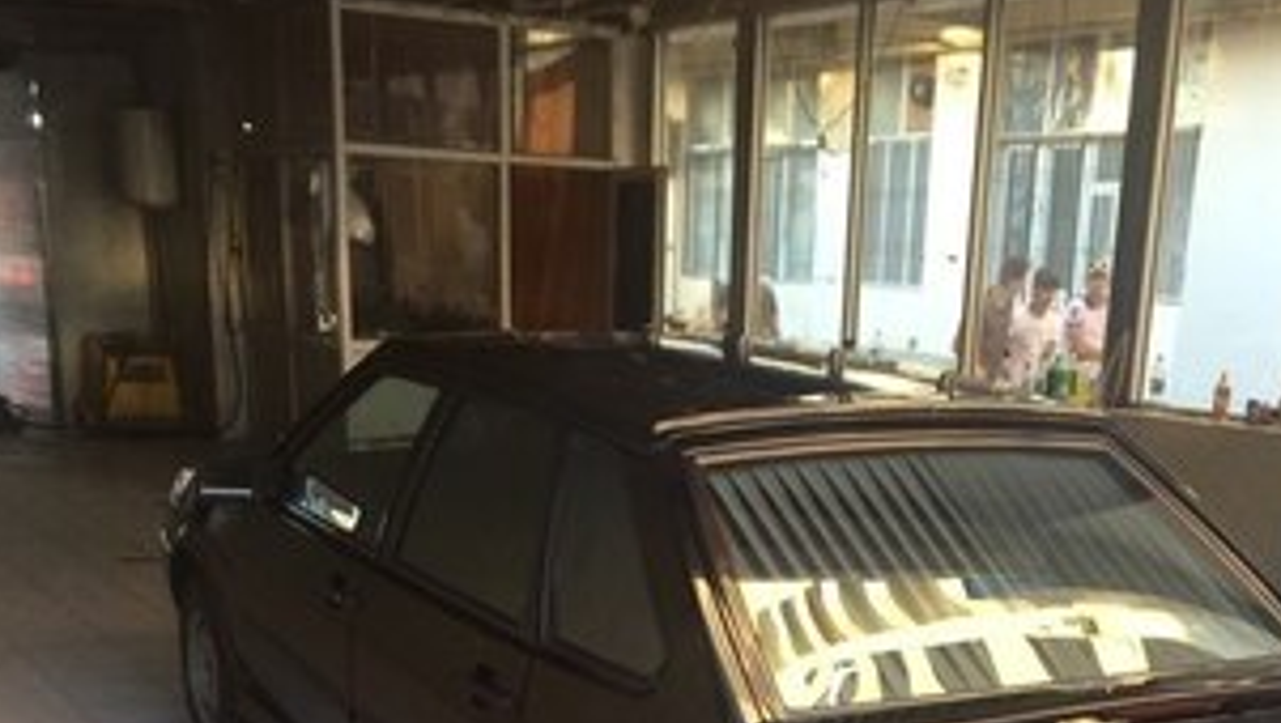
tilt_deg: -19.3
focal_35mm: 52
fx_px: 1768
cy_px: 863
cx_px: 758
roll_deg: -3.0
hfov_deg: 39.7
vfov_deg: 21.5
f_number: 2.2
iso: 40
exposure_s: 1/50
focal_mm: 4.15
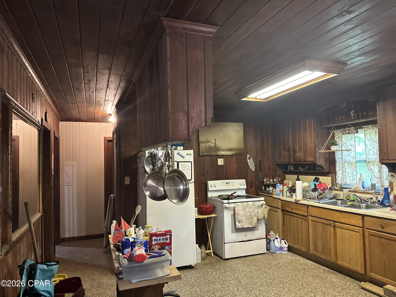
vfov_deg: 56.8
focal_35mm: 24
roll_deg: +2.1
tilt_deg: +3.4
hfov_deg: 71.6
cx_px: 198
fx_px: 275
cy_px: 148
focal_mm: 6.86
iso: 640
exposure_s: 1/60
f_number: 1.78
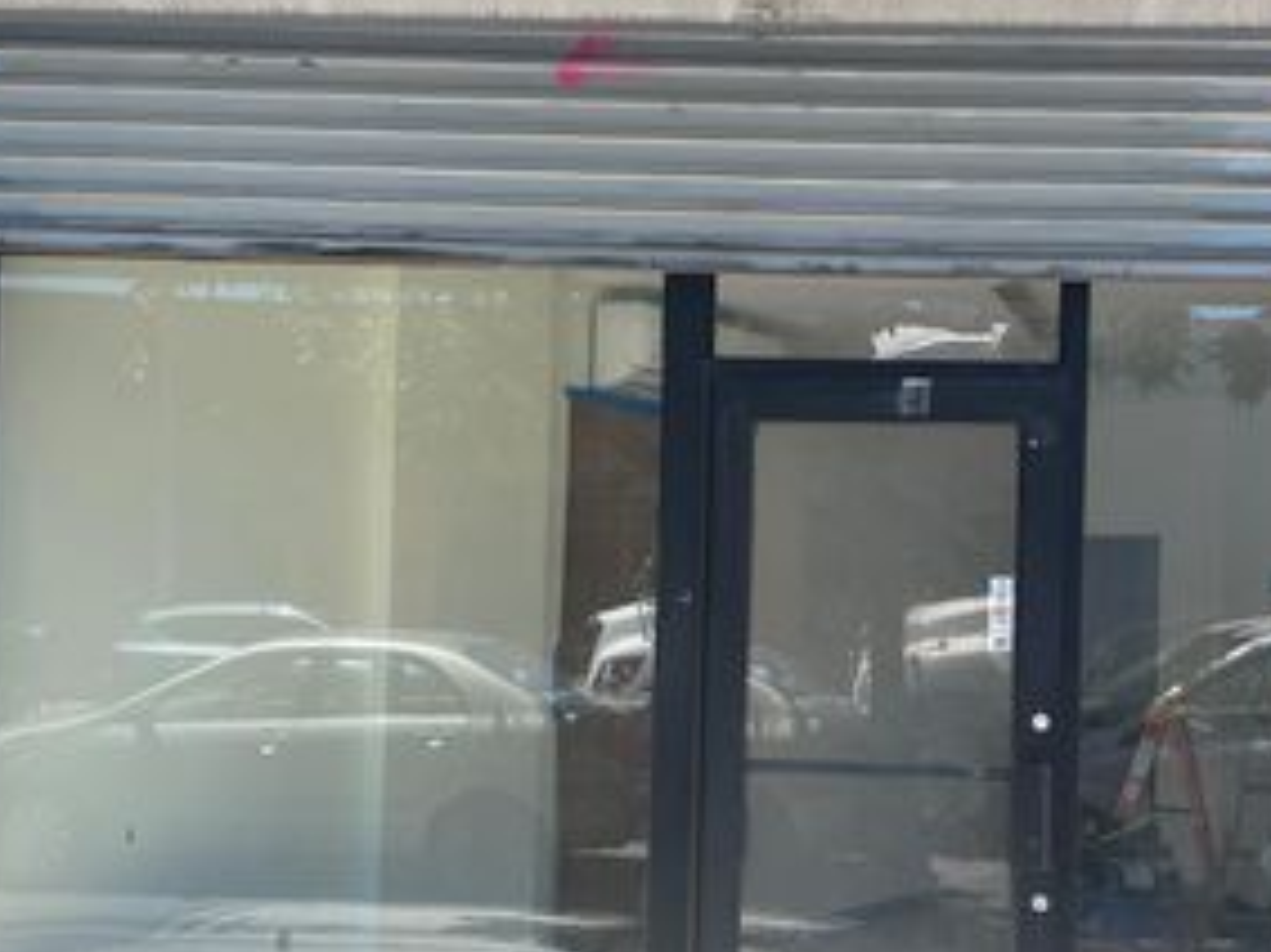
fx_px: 1688
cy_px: 595
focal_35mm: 46
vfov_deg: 31.4
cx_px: 804
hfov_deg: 40.9
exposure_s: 1/759
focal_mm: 4.2
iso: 32
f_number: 1.6
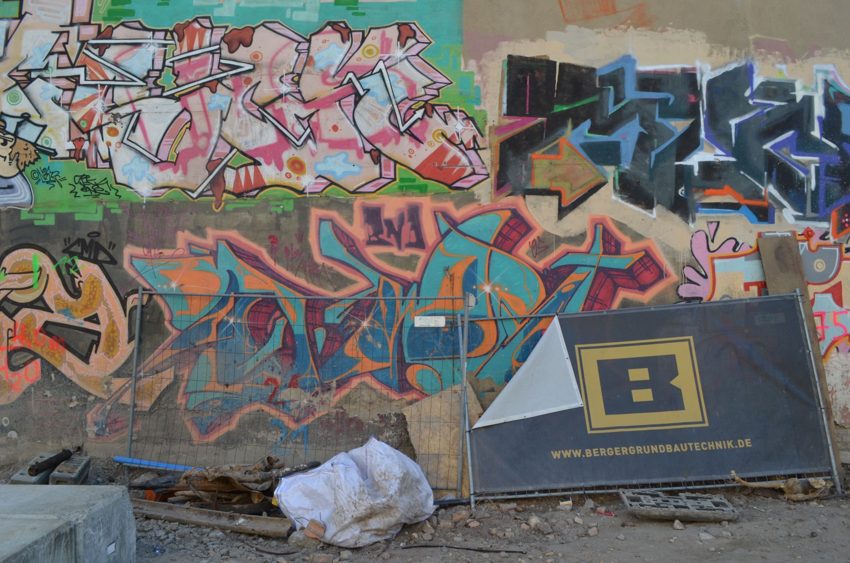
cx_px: 425
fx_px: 636
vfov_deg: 47.7
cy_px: 282
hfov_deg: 67.5
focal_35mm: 27
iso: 200
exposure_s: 1/160
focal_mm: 18
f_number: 6.3
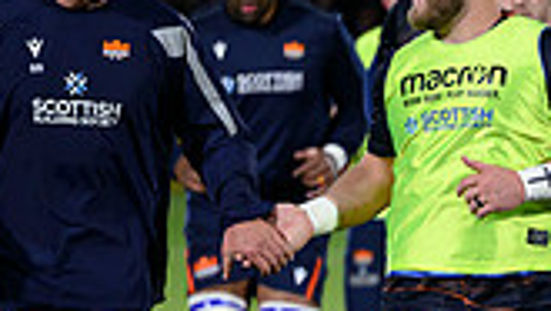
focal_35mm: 826
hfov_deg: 2.6
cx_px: 1069
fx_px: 12074
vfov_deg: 1.5
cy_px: 354
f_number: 3.2
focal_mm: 190
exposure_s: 1/800
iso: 2500
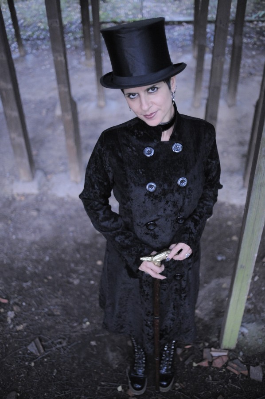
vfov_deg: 54.5
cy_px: 200
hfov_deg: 37.8
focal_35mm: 35
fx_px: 387
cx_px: 132
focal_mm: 35
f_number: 2
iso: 3200
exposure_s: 1/30
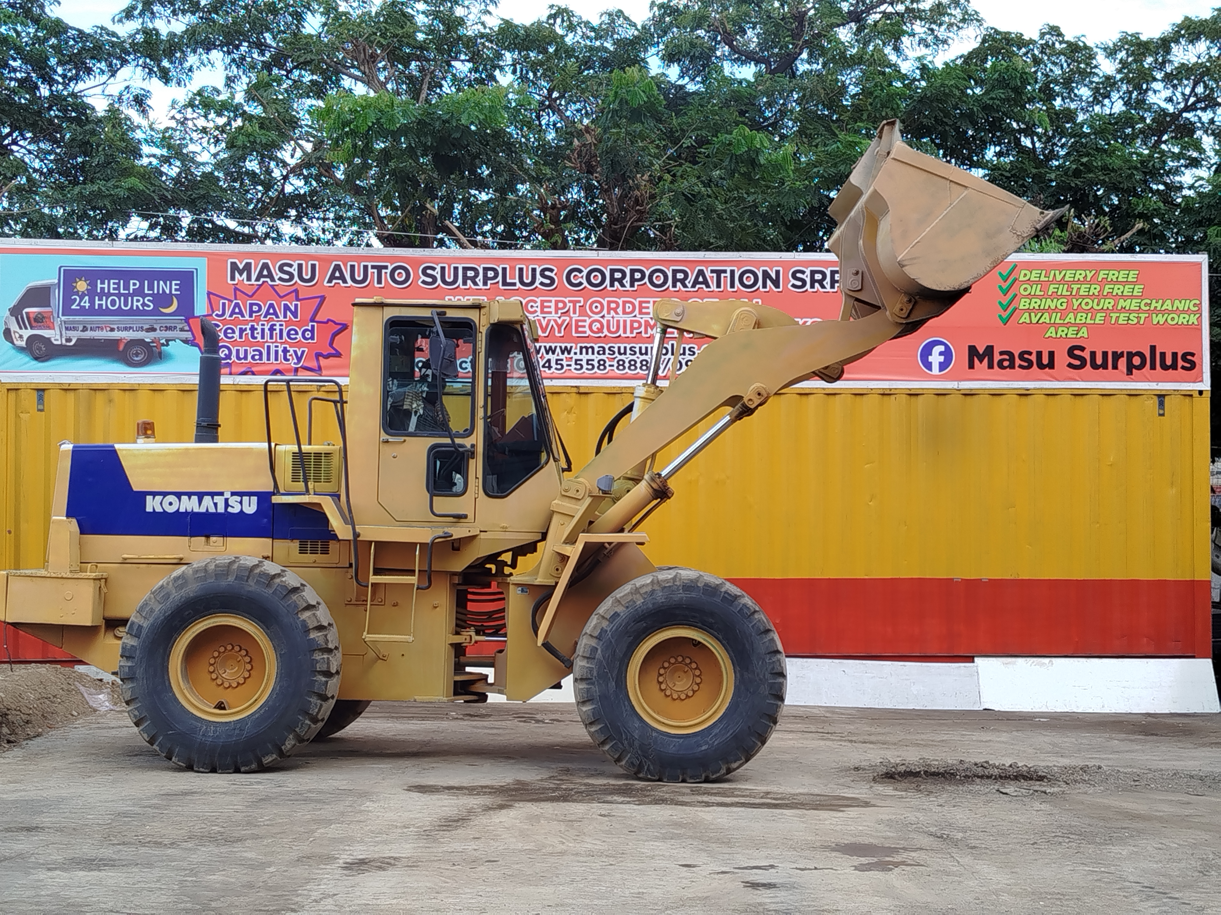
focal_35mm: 53
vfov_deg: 27.5
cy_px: 458
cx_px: 610
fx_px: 1869
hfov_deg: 36.2
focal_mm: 5.31
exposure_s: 1/149
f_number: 1.7
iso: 50
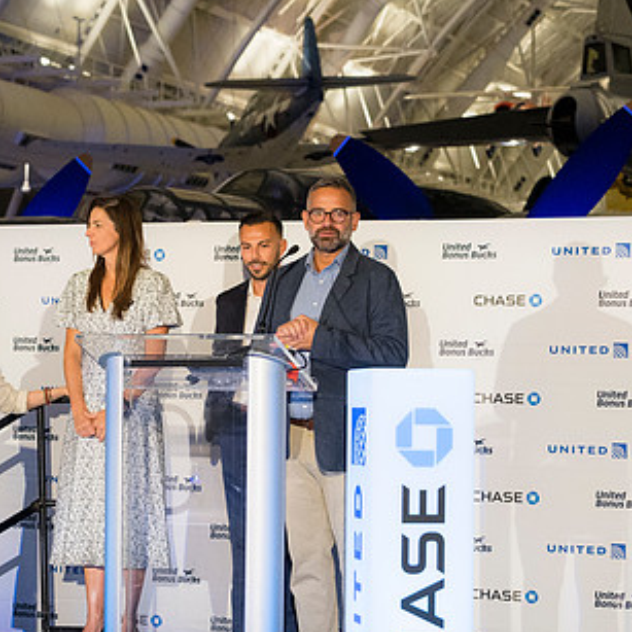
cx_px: 294
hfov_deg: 18.7
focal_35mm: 93
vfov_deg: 18.7
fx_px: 1921
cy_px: 364
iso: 1250
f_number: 2.8
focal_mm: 39
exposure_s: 1/200
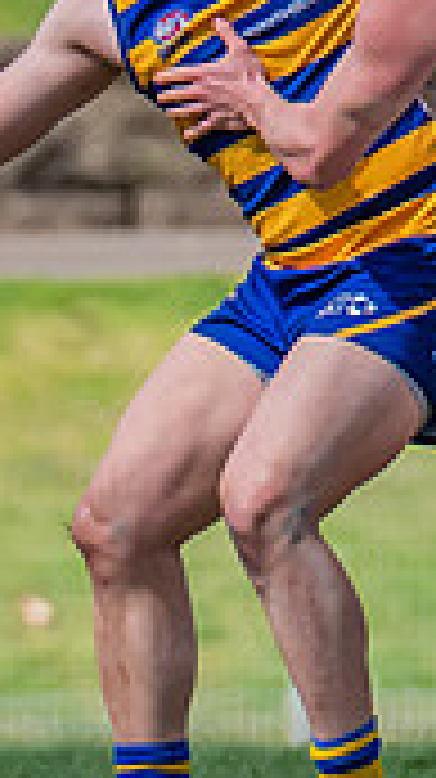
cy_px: 408
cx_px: -843
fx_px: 48397
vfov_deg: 0.9
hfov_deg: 0.5
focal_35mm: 2349
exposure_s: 1/1600
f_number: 7.1
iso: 800
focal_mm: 420
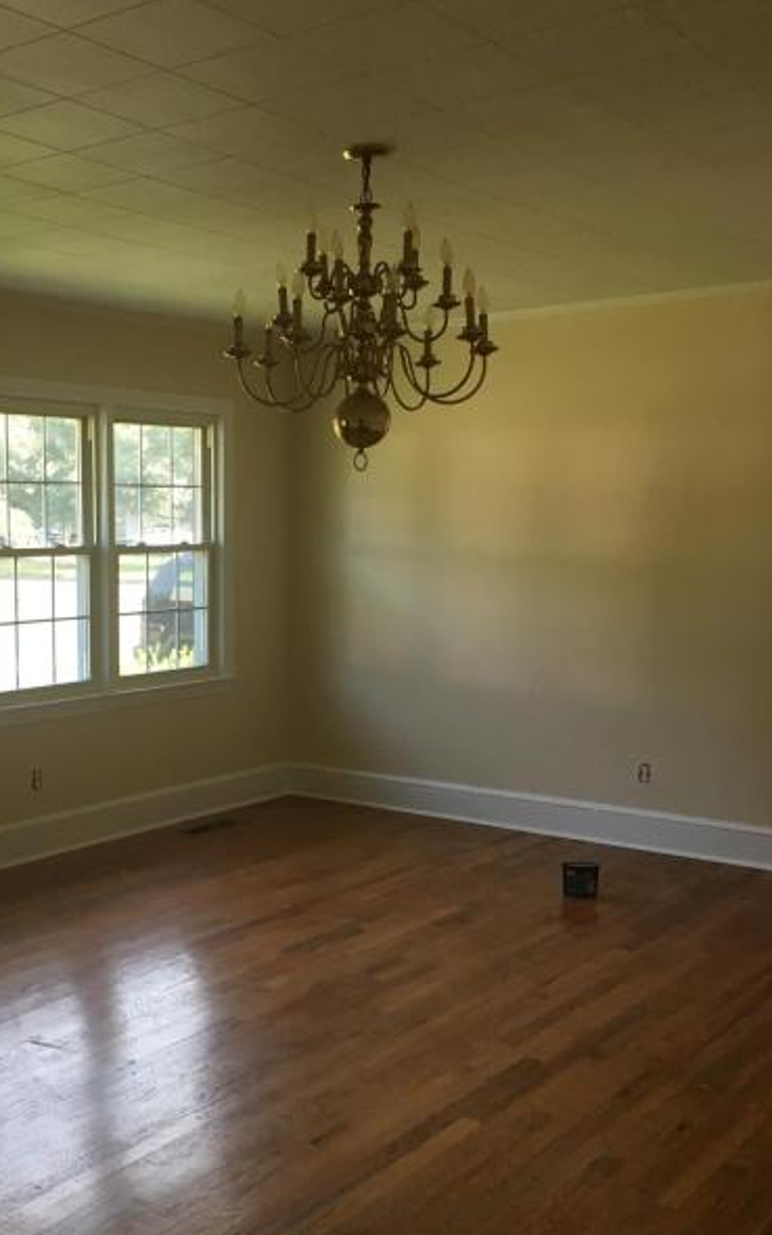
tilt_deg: -4.0
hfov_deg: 31.3
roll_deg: +1.6
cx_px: 176
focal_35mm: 40
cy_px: 649
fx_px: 1346
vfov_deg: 49.3
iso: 32
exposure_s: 1/30
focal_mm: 4.15
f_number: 2.2
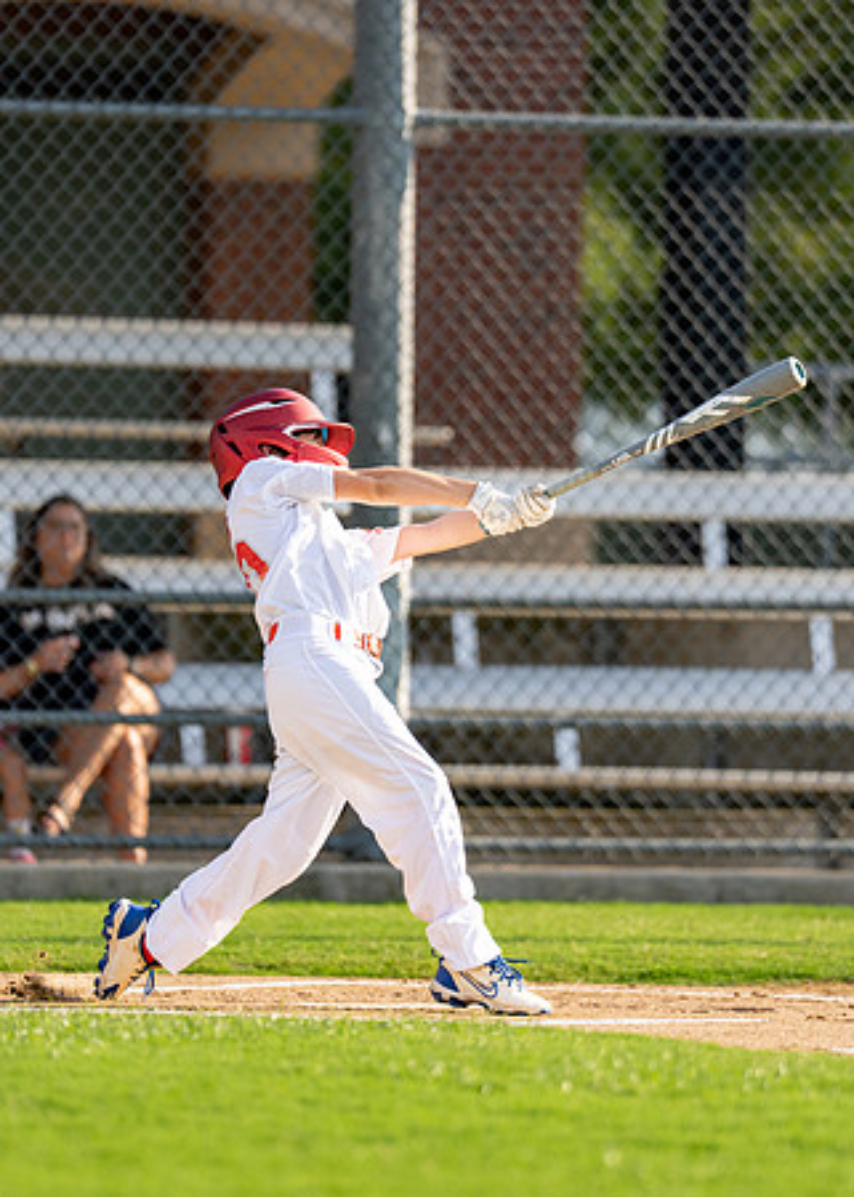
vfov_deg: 5.5
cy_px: 539
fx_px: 12368
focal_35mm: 364
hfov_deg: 4.0
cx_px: 423
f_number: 2.8
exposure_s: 1/4000
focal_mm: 200
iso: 400
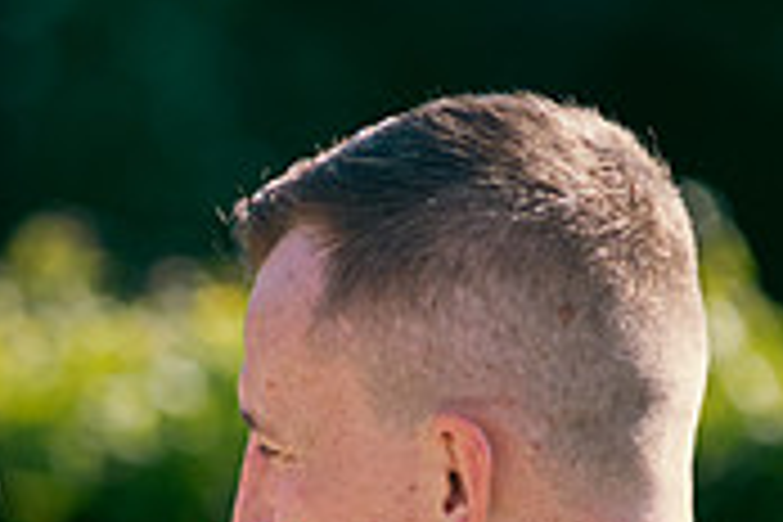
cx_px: -9
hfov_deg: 3.6
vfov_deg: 2.4
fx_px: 12353
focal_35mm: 568
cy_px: 848
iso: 200
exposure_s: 1/640
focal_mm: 170
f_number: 3.5
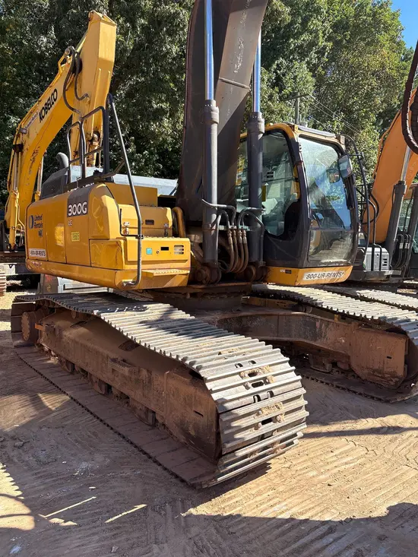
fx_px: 418
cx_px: 209
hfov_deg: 53.1
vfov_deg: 67.3
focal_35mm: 26
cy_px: 278
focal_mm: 5.96
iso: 50
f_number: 1.6
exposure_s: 1/1484
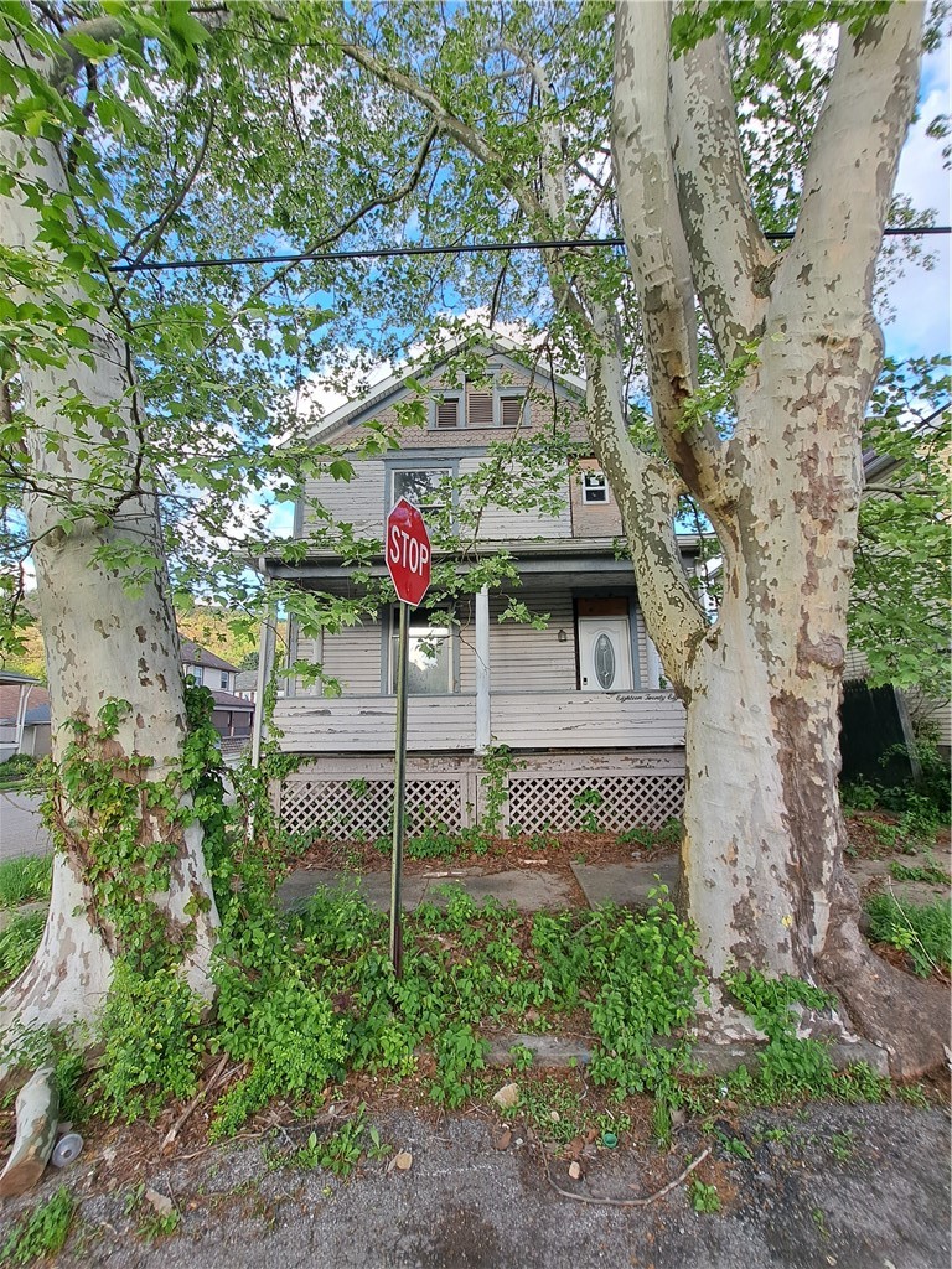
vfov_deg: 106.2
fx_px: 477
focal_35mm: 13
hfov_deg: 89.9
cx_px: 476
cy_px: 634
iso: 50
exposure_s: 1/145
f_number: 2.2
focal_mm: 1.74
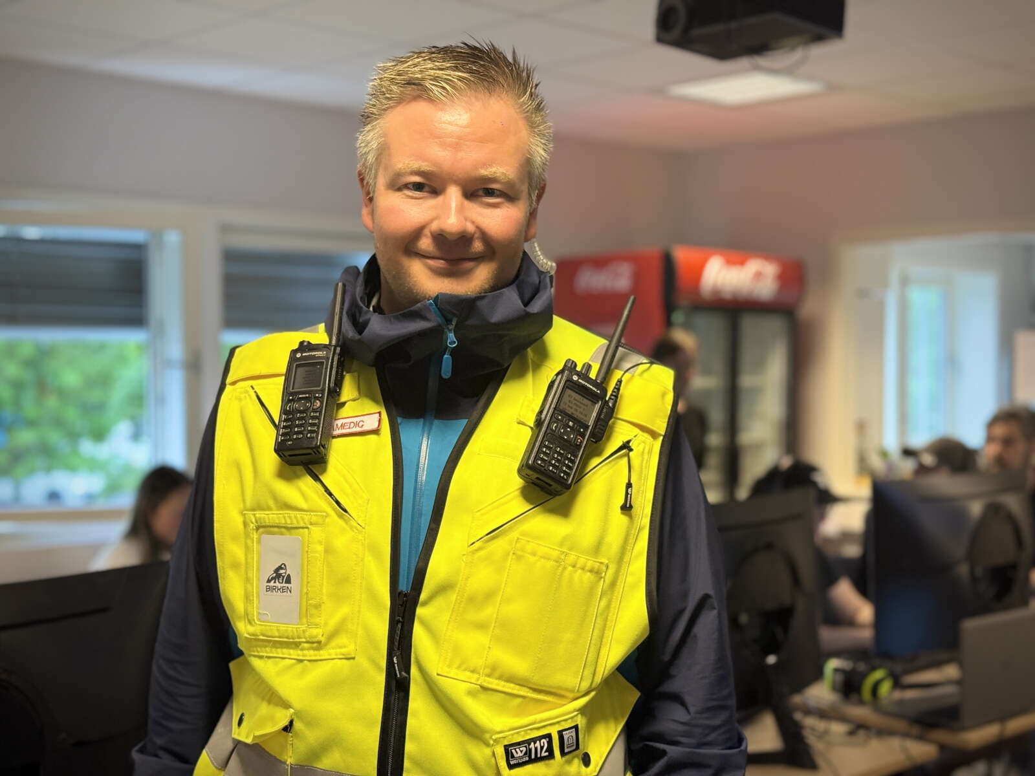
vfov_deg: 30.3
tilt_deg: -0.7
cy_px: 388
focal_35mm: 48
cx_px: 518
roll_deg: -0.4
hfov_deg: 39.7
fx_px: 1435
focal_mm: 6.76
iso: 80
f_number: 1.78
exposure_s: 1/100
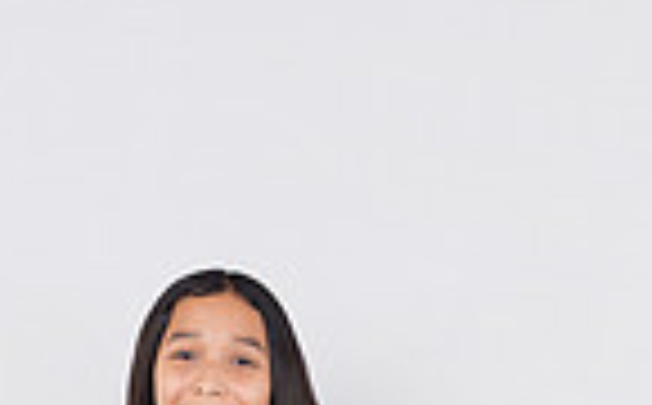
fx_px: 2008
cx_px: 256
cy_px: 945
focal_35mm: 113
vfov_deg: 10.1
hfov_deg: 18.4
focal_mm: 35.7
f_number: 4.5
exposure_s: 1/250
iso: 160
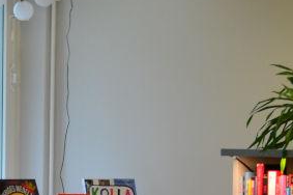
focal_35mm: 271
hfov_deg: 7.6
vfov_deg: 5.0
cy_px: 321
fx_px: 2203
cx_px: 170
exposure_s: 1/320
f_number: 1.8
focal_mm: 50
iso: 450
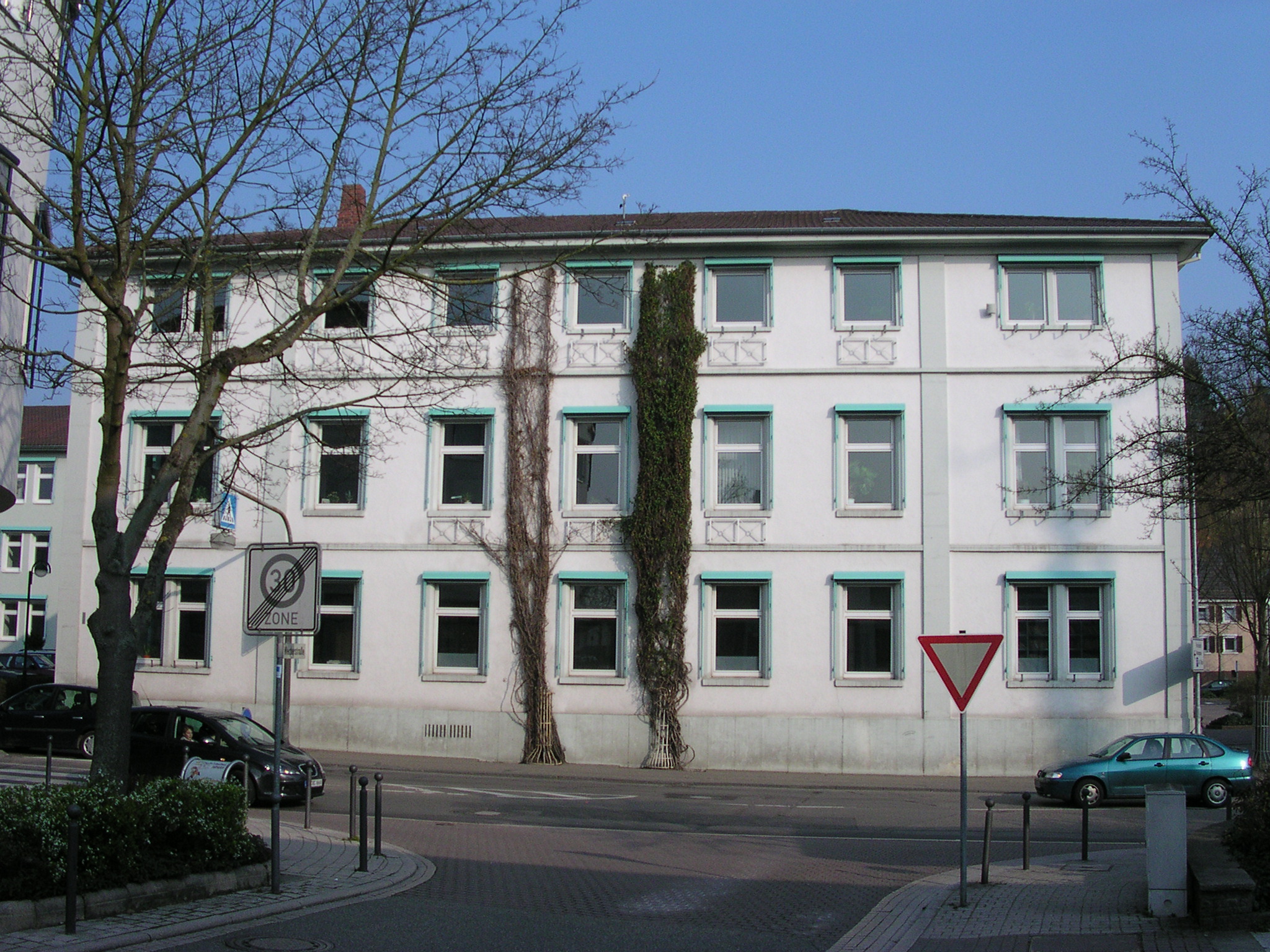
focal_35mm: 37
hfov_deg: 50.1
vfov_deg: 38.7
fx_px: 1357
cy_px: 476
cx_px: 635
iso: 100
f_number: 4.5
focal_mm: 5.6
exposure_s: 1/542
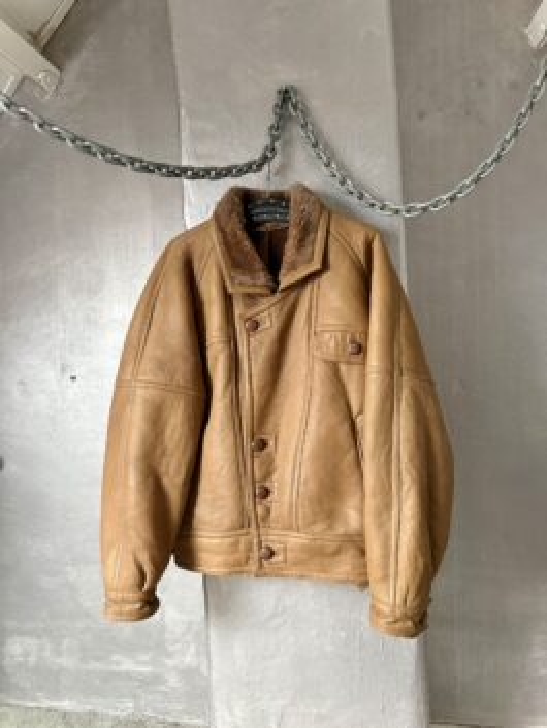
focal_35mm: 24
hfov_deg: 56.8
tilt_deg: -1.5
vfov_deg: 71.6
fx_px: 505
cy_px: 364
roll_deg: +0.2
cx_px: 274
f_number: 1.78
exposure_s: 1/60
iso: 800
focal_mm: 6.76
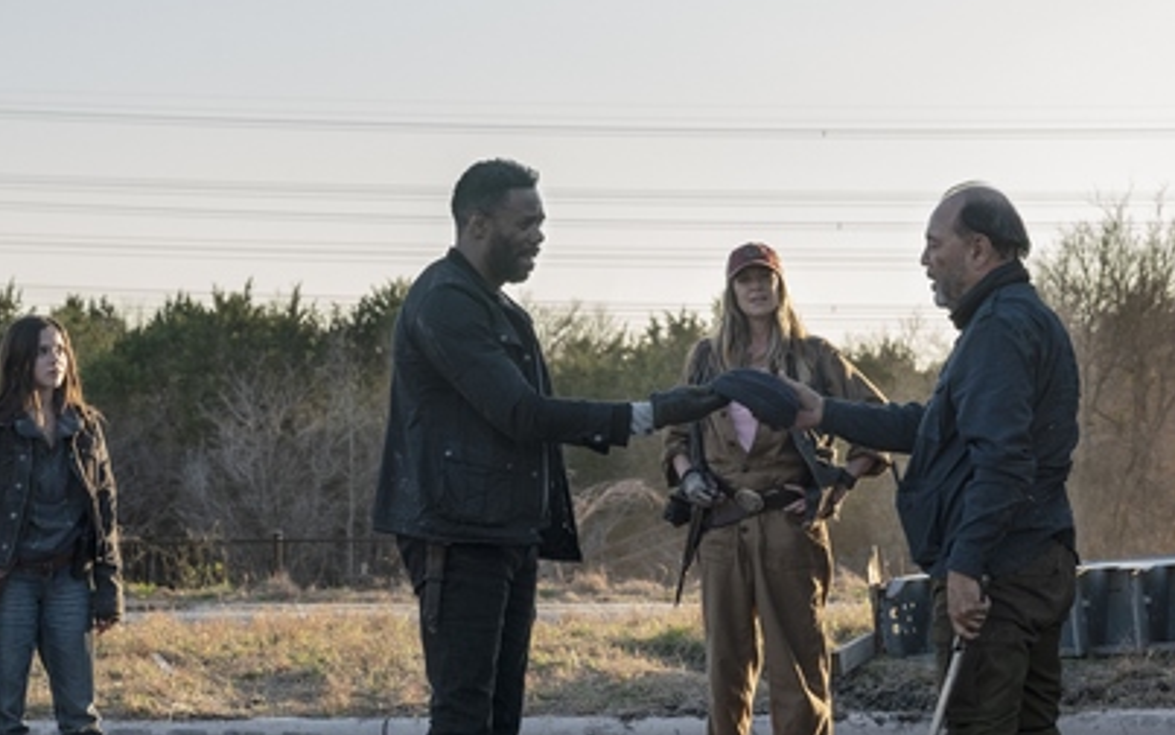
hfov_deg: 16.8
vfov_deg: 10.6
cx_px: 787
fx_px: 3971
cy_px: 389
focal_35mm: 124
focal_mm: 70
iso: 1600
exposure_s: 1/640
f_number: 8
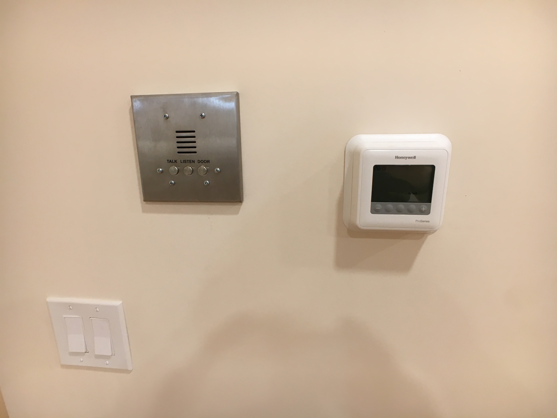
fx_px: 467
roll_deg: +0.1
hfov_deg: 61.7
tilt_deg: -15.7
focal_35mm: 29
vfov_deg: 48.2
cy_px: 209
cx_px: 278
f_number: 2.2
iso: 64
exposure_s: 1/30
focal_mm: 4.15
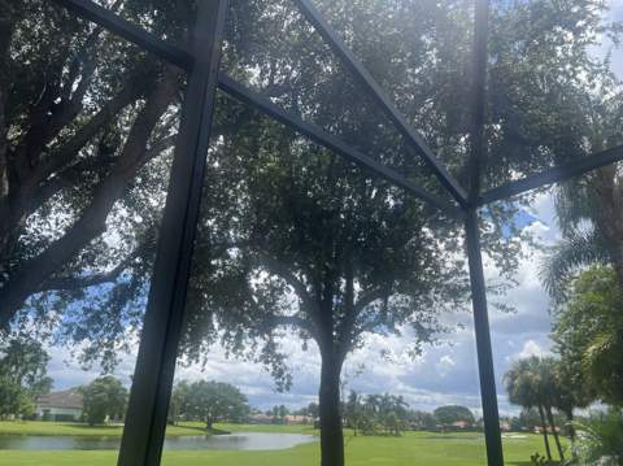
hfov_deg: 67.4
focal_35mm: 26
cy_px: 233
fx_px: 467
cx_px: 312
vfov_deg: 53.0
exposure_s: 1/2457
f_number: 1.5
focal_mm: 5.7
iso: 50
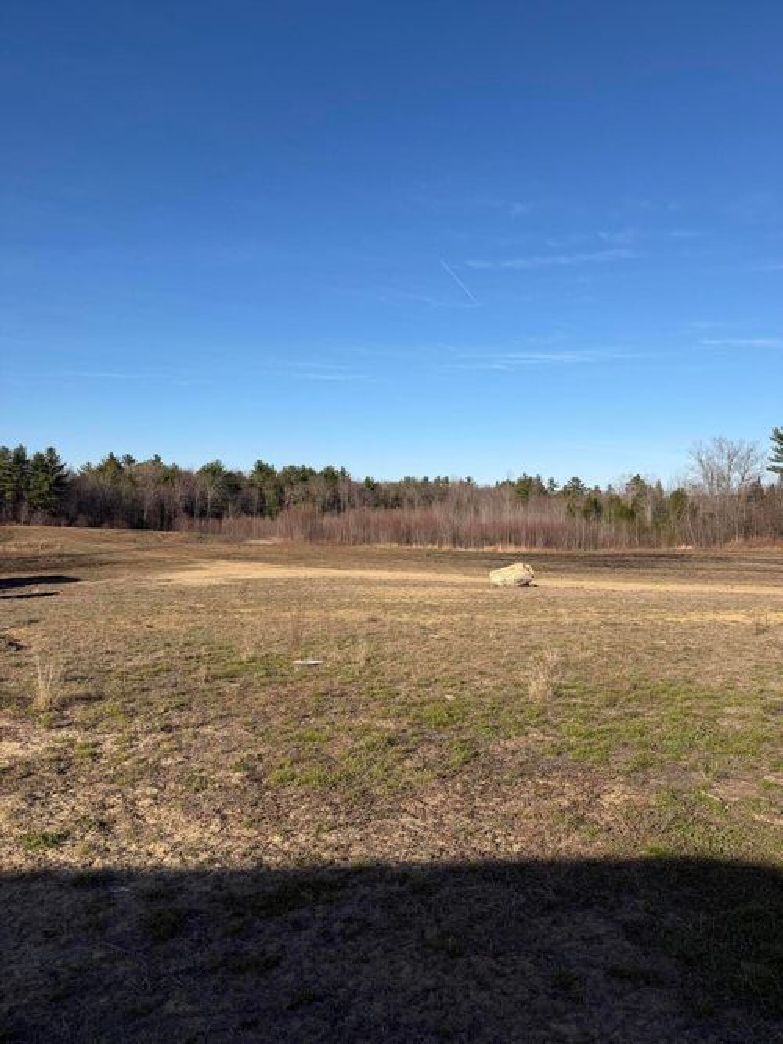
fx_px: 724
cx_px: 392
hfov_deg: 56.8
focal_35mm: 24
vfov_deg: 71.6
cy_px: 522
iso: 80
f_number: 1.78
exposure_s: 1/4975
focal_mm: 6.76
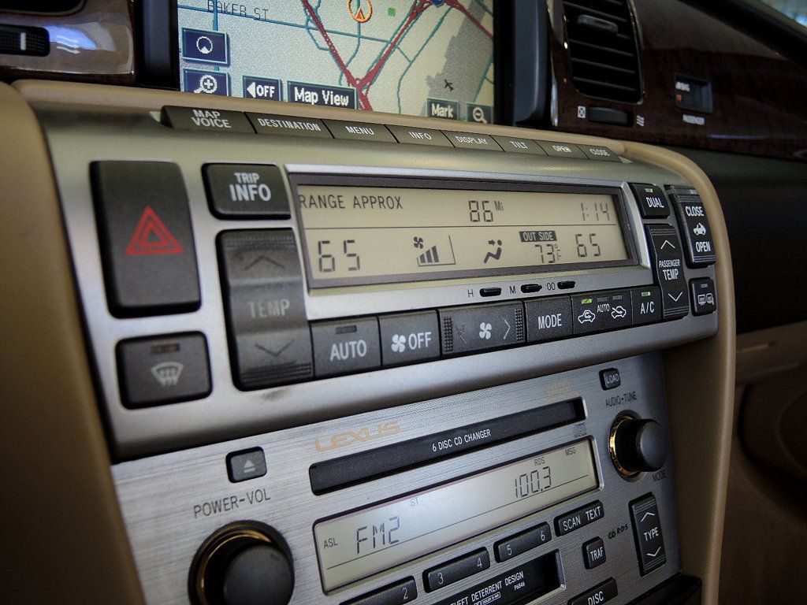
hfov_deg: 63.4
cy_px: 302
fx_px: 653
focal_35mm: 28
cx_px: 404
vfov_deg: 49.7
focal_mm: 6
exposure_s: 1/30
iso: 90
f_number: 2
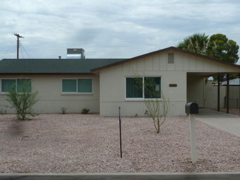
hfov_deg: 41.2
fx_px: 319
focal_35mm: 46
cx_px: 117
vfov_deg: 31.5
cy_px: 104
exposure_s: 1/500
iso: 80
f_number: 5.6
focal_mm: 5.3
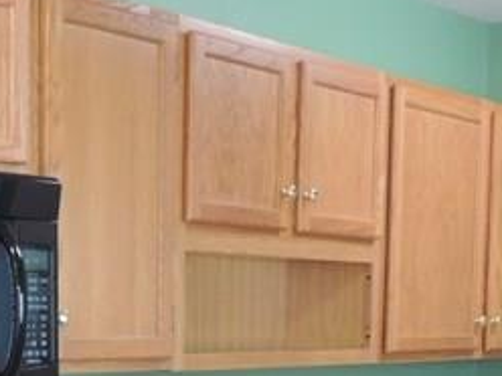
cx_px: 182
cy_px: 532
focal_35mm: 99
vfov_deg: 14.1
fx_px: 1436
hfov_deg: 19.8
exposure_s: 1/20
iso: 400
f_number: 3
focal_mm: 4.3
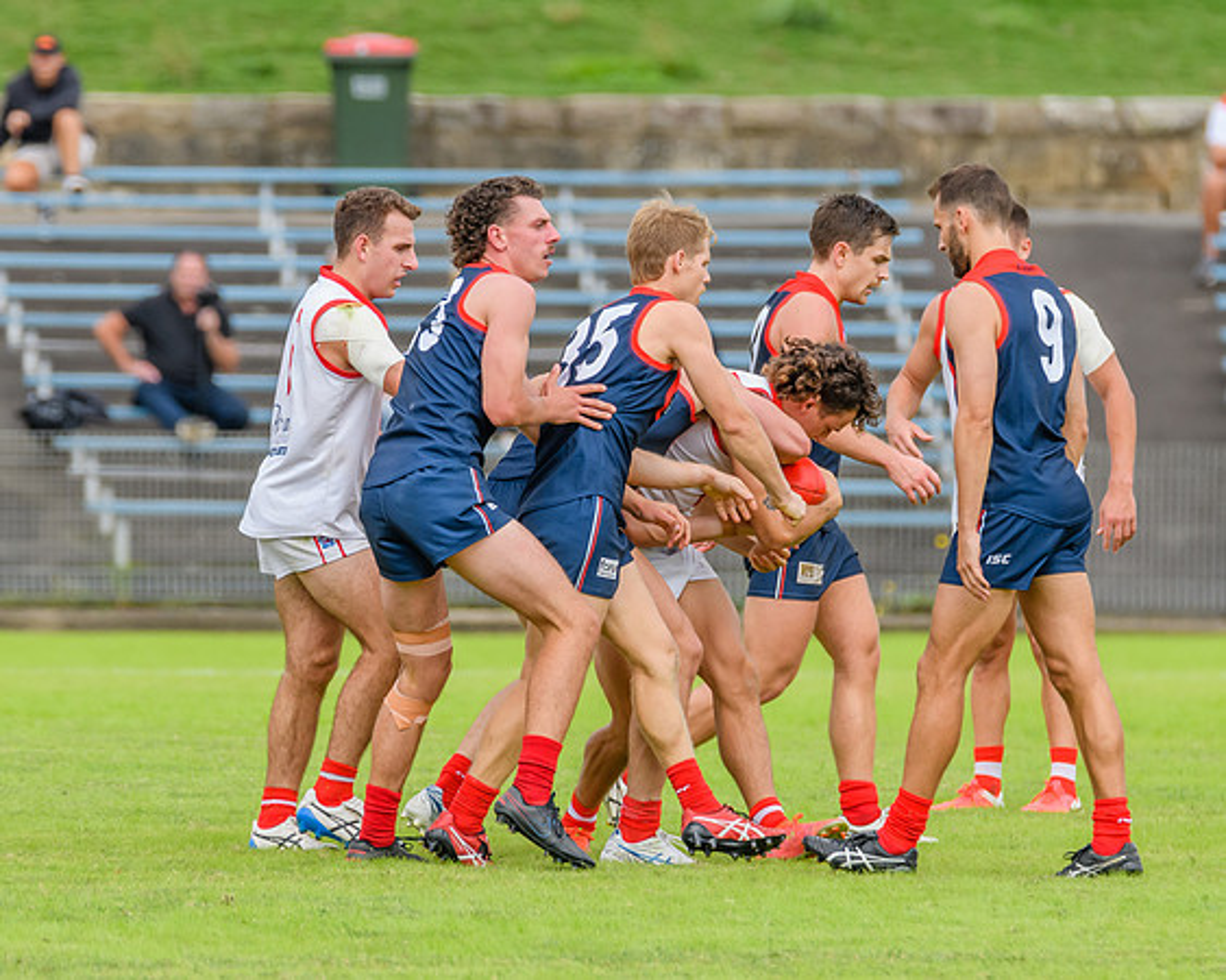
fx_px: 26174
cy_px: 515
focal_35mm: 722
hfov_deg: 2.7
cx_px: 652
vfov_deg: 2.1
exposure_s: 1/1600
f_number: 7.1
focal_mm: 420
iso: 800
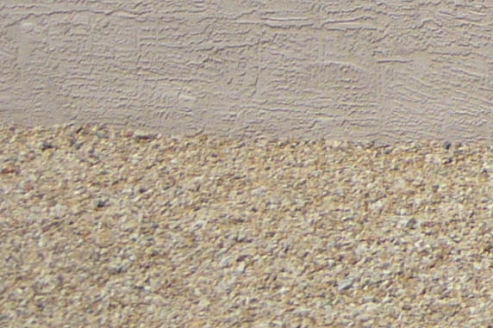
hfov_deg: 10.3
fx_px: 2464
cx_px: 1079
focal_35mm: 180
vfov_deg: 7.0
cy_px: -544
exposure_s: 1/320
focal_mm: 5.5
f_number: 8
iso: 100
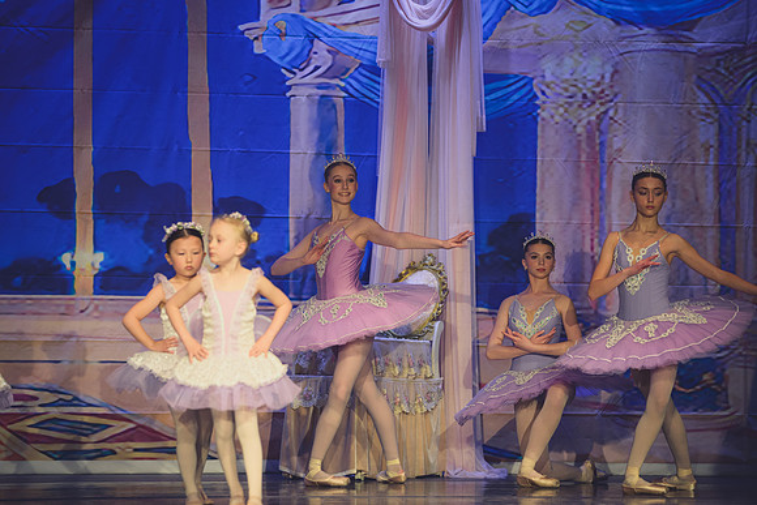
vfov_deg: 10.2
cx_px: 378
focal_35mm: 135
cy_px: 252
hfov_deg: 15.2
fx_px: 2839
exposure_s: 1/320
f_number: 2.8
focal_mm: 135
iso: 1600
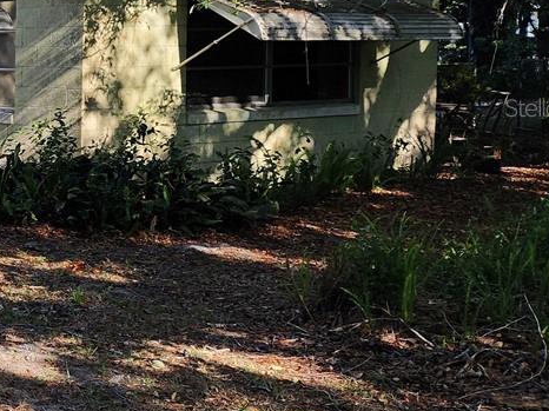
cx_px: -326
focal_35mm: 79
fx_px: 1252
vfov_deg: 18.5
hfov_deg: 20.3
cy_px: 107
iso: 12
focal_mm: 6.4
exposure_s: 1/329
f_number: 1.8
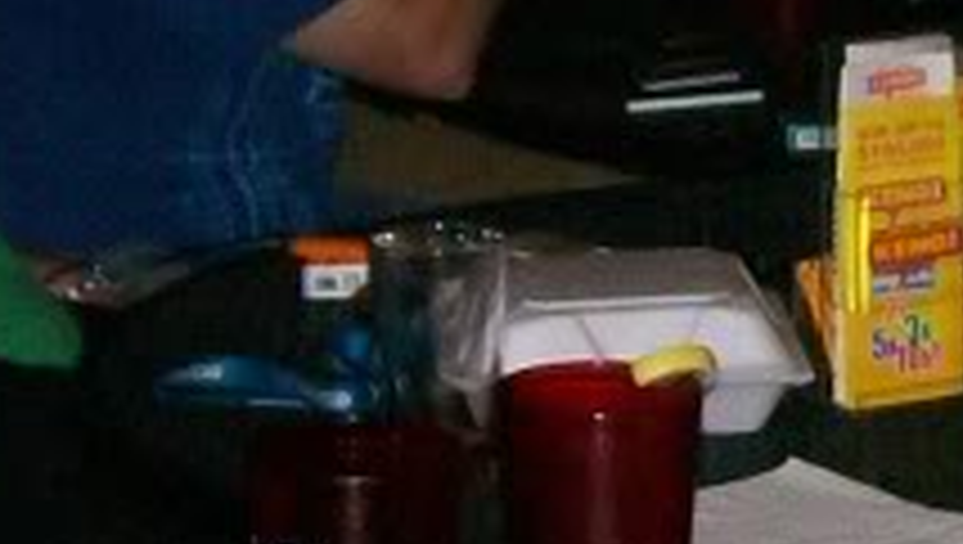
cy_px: 207
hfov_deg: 11.4
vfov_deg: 6.5
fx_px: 4781
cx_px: 1015
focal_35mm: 187
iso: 140
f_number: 2.7
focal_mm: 6
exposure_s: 1/64
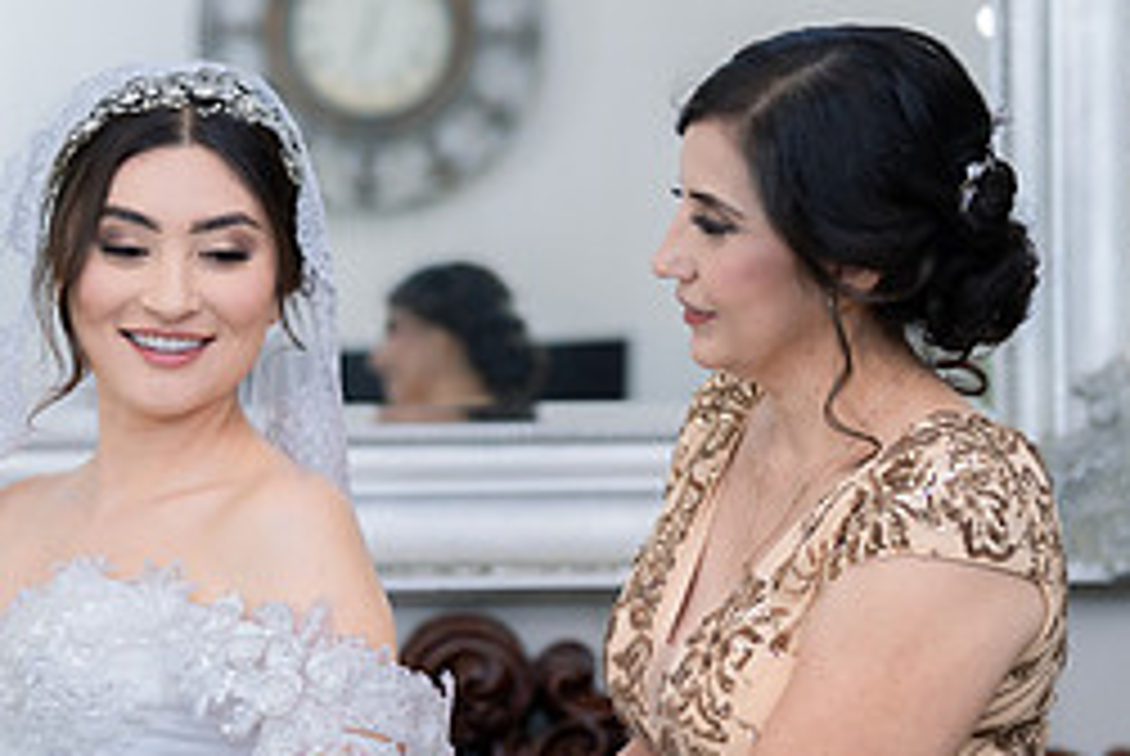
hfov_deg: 17.0
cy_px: 506
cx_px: 333
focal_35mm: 120
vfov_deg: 11.4
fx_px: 3771
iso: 640
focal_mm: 50
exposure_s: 1/200
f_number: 2
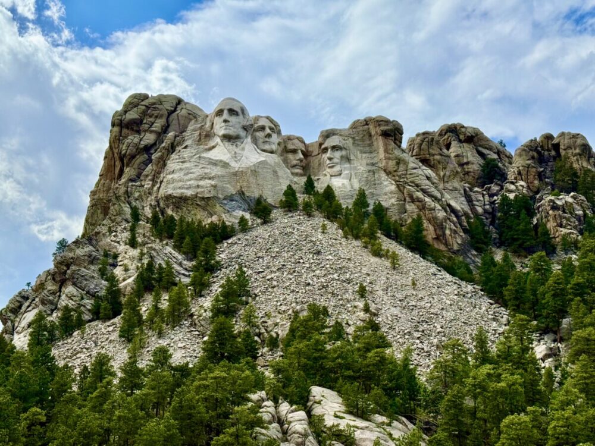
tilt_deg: +14.0
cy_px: 223
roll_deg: +2.0
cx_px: 298
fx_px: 825
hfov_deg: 39.7
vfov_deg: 30.3
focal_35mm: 48
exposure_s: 1/6024
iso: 64
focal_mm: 6.76
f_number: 1.78
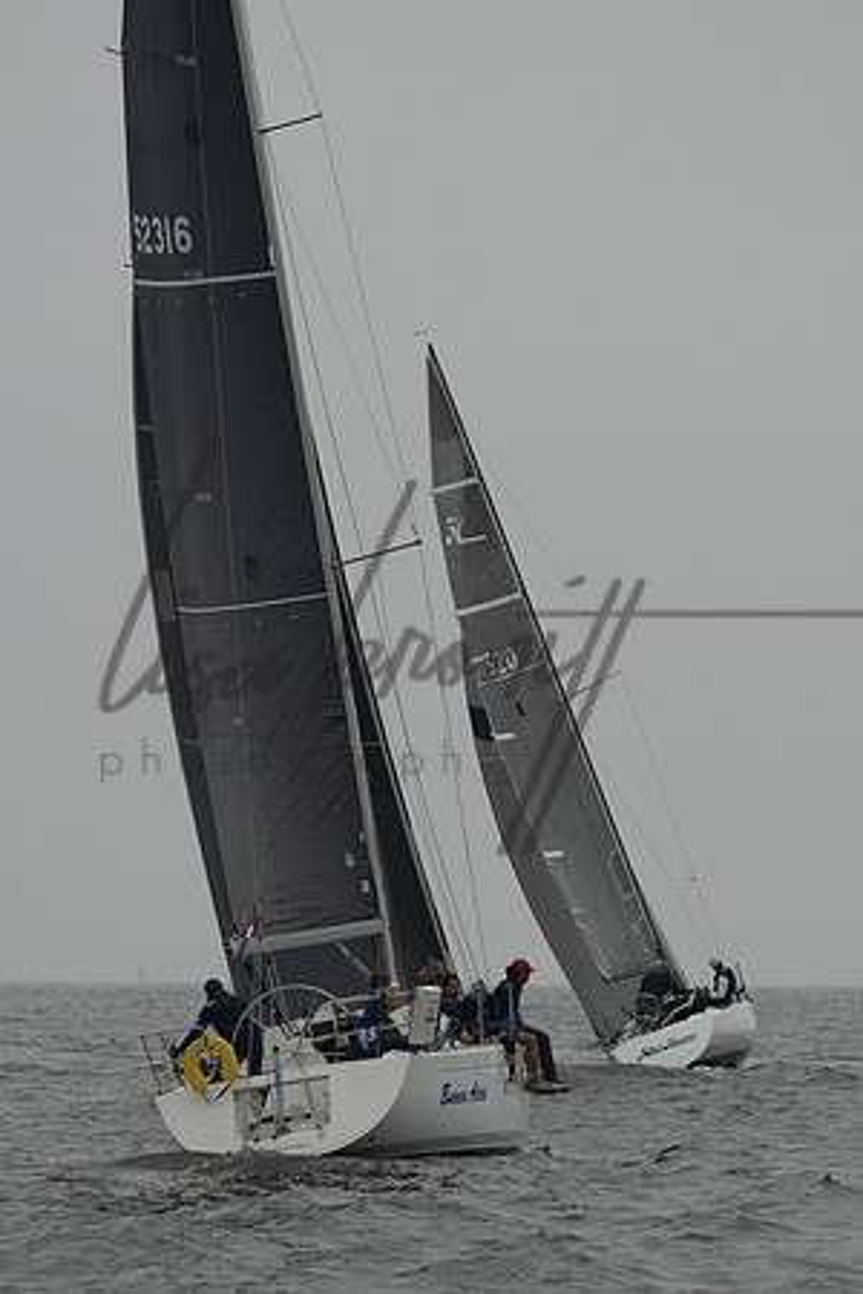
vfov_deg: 6.2
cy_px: 749
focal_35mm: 333
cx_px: 431
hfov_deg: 4.1
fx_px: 11967
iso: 250
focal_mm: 190
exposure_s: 1/4000
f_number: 5.6
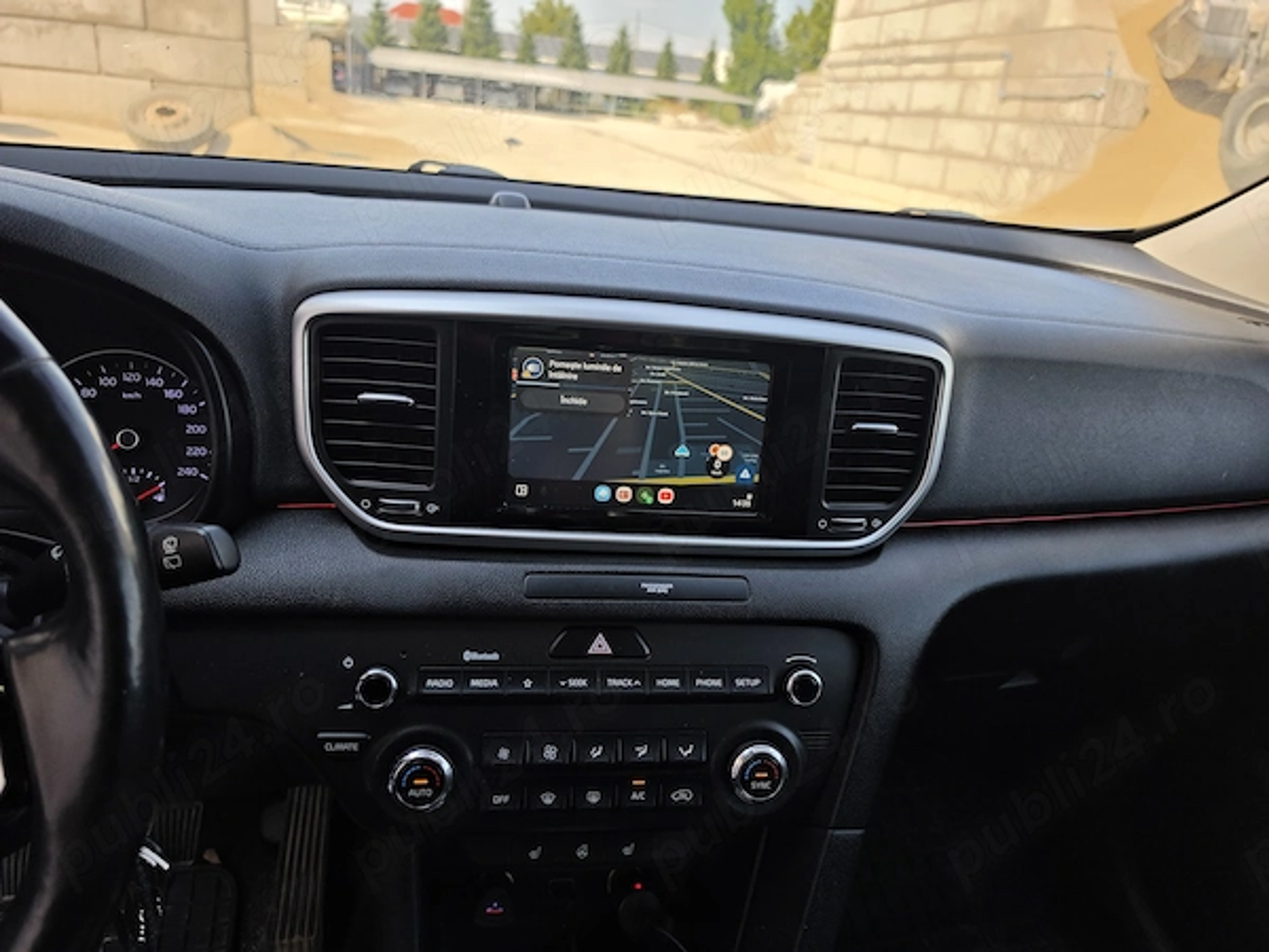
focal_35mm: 23
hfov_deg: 73.9
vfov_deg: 58.9
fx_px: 843
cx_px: 634
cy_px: 476
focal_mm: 6.5
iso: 64
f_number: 1.4
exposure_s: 1/1879
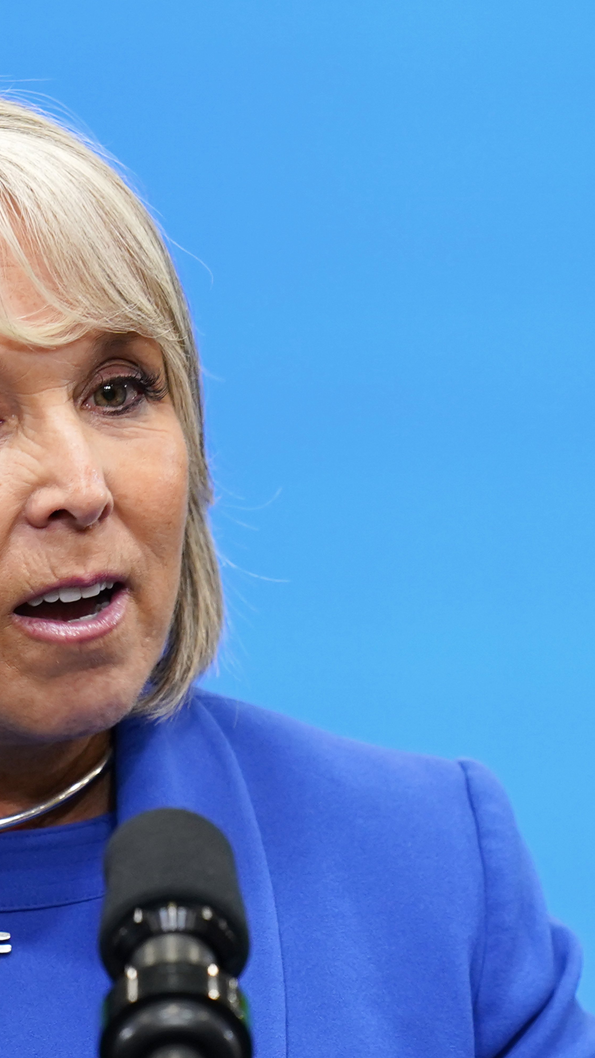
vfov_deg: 3.4
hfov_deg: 1.9
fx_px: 17644
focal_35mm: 629
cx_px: -9
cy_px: 529
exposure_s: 1/125
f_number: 3.5
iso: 1000
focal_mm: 400
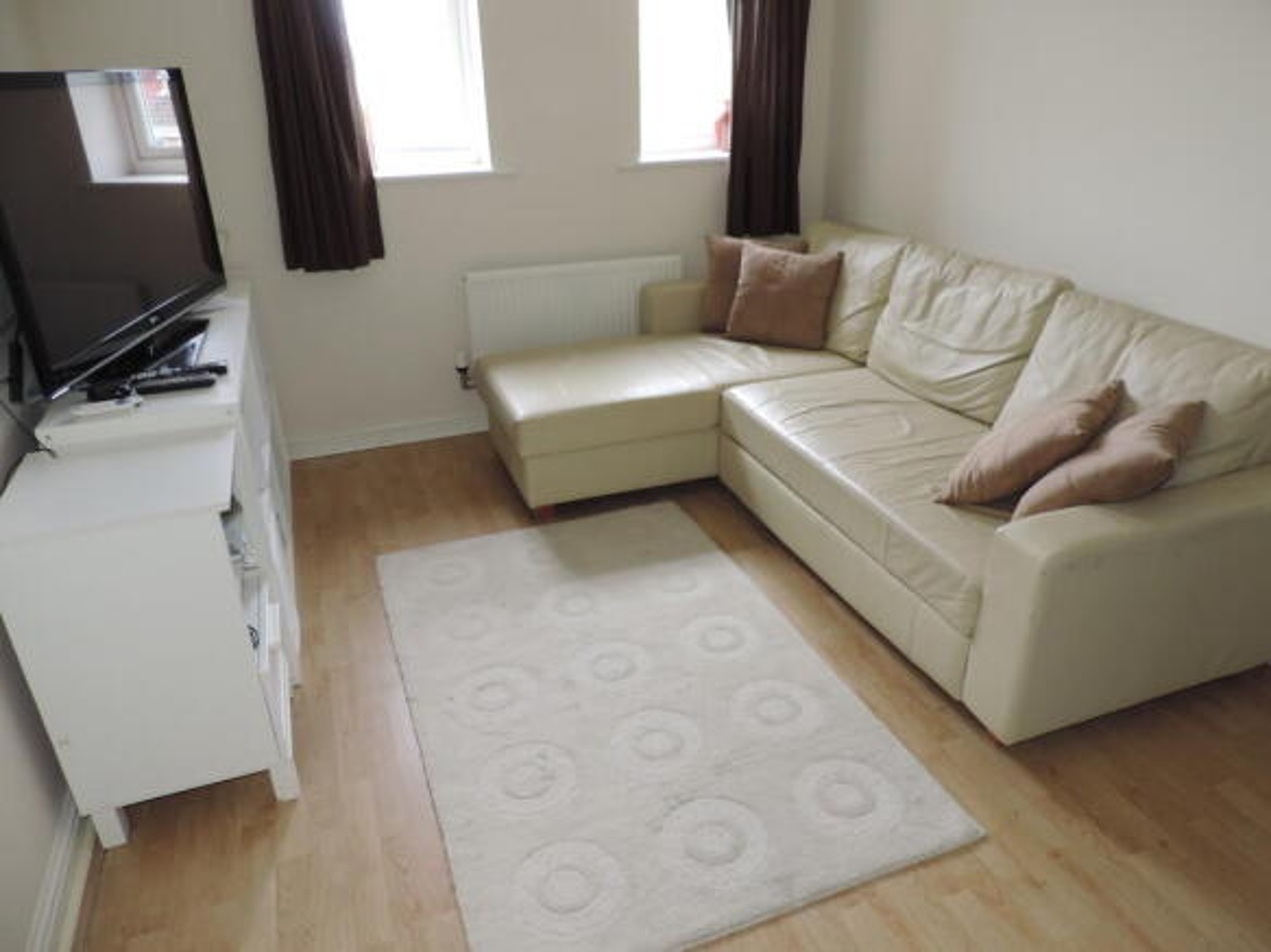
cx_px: 636
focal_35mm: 24
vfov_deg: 56.8
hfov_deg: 71.6
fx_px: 881
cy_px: 476
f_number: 3
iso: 220
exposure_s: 1/40
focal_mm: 4.3
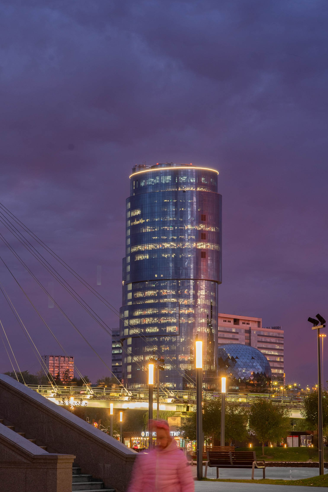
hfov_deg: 13.2
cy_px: 325
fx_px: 1420
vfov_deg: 19.6
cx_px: 128
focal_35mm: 104
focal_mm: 77
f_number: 8
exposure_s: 1/1.67
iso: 400
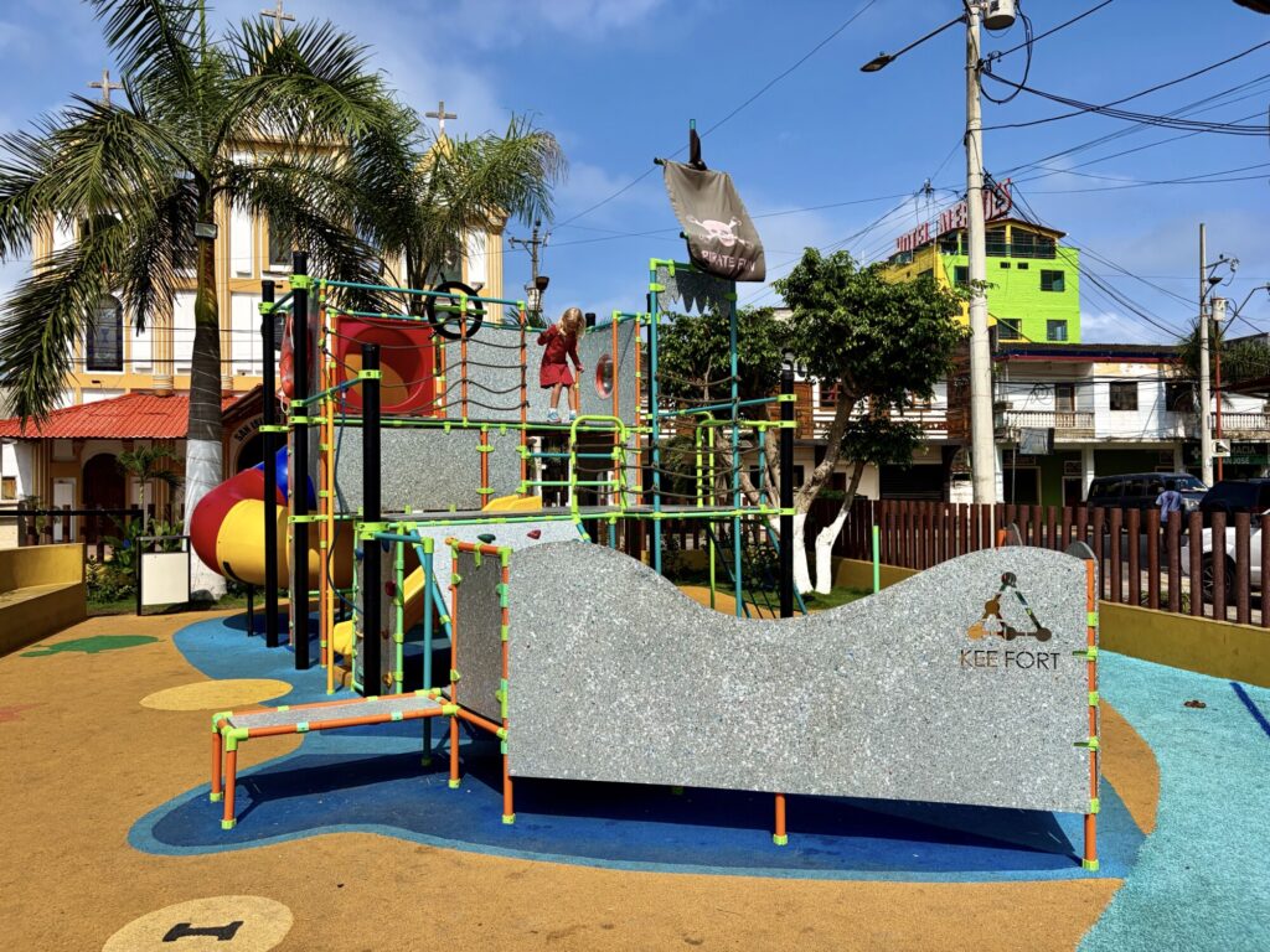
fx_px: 954
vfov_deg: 53.1
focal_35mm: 26
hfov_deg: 67.3
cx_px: 635
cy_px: 476
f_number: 1.6
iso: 50
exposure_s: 1/4950
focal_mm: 5.96
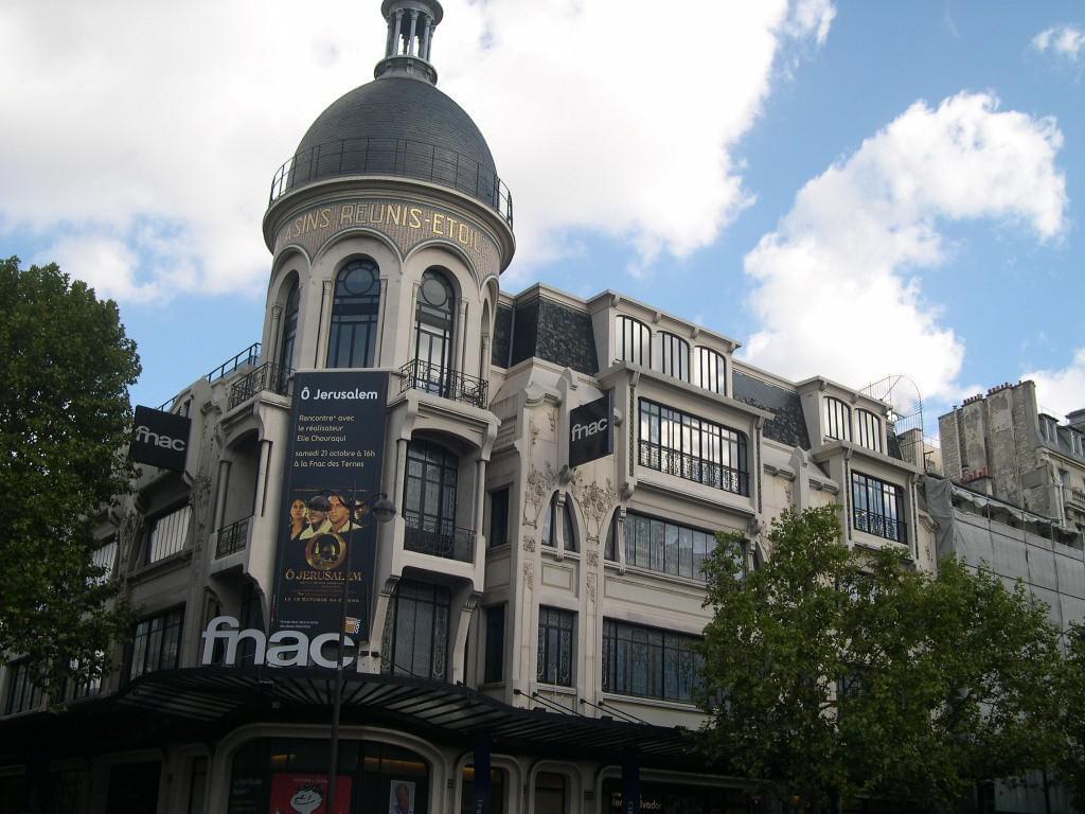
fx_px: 1191
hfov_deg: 49.0
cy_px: 407
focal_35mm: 38
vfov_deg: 37.7
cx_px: 542
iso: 100
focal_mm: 8
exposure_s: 1/120
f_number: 7.6
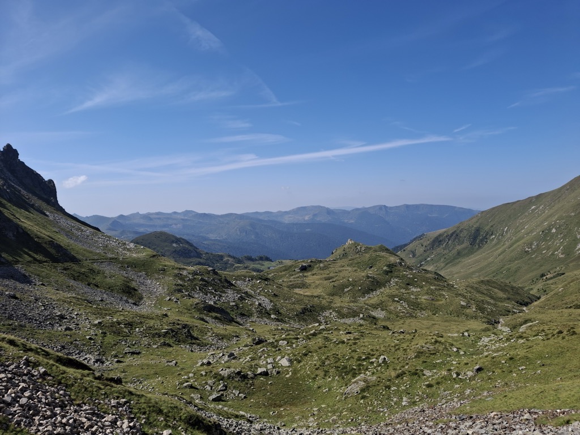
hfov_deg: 69.4
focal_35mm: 25
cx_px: 290
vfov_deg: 54.9
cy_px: 218
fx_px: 419
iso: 25
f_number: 1.8
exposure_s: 1/1136
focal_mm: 4.69
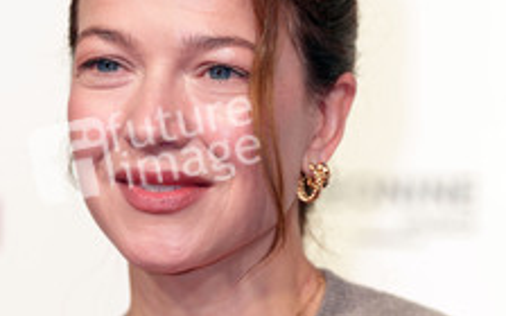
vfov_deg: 5.0
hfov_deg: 7.9
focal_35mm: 265
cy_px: 264
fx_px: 3654
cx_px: 210
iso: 320
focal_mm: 146
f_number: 3.2
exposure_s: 1/250
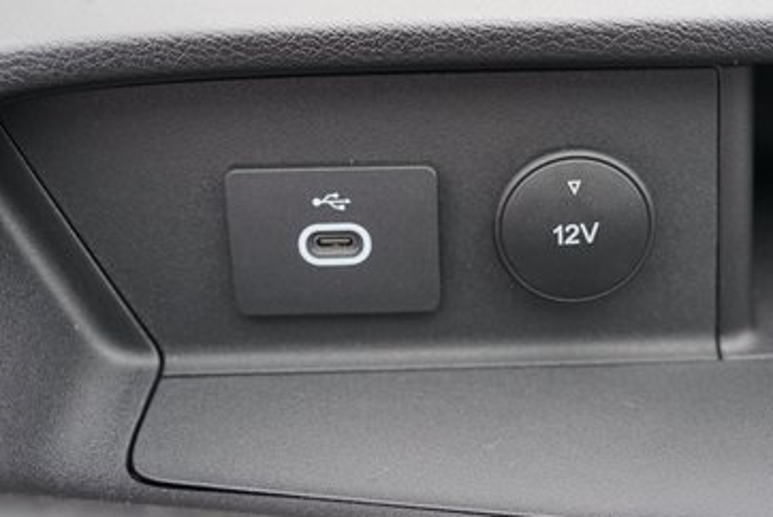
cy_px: 200
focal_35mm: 53
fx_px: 1139
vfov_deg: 25.5
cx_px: 508
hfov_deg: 37.1
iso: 320
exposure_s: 1/60
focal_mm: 30
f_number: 4
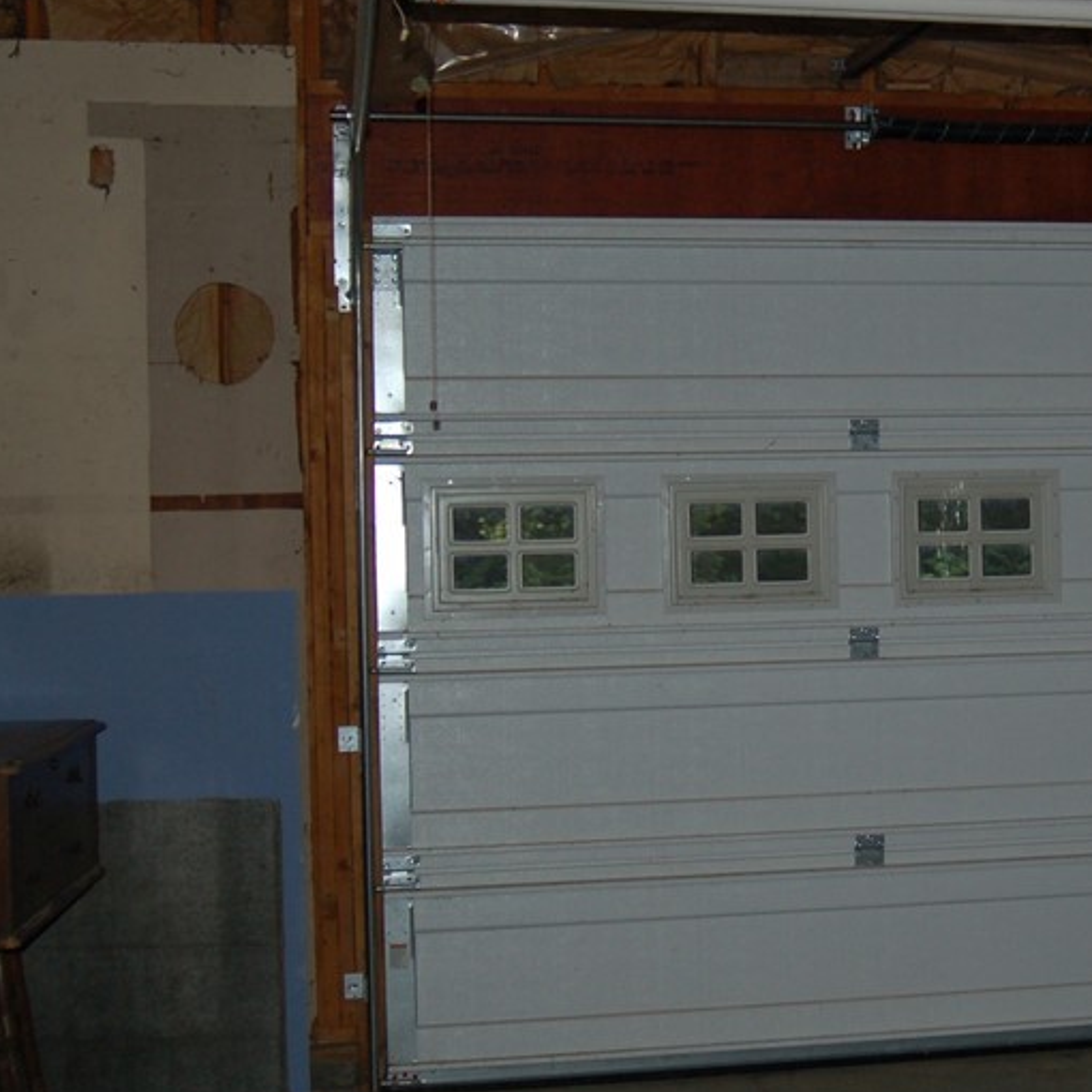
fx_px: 2712
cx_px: 1121
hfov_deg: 21.8
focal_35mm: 76
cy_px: 557
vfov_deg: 22.8
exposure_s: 1/60
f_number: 3.3
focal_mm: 28
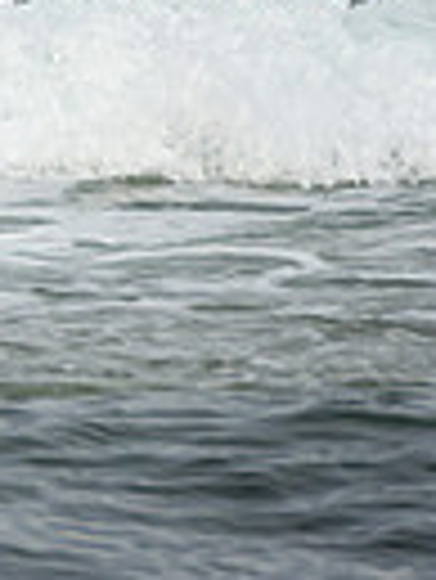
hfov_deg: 1.1
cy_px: -124
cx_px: -728
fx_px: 22332
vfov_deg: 1.5
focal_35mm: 1332
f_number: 5.6
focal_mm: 200
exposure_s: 1/800
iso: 200
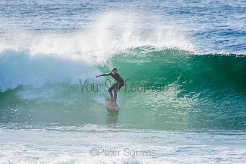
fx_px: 4101
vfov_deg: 2.3
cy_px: 82
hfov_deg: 3.4
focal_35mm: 600
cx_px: 123
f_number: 5.6
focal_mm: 400
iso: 280
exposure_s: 1/2000
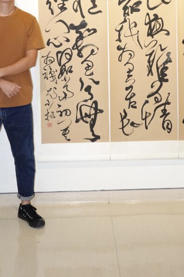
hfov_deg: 23.8
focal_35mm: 57
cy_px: 45
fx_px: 437
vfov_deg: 33.8
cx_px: 99
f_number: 2.8
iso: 1250
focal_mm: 12.04
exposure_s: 1/125
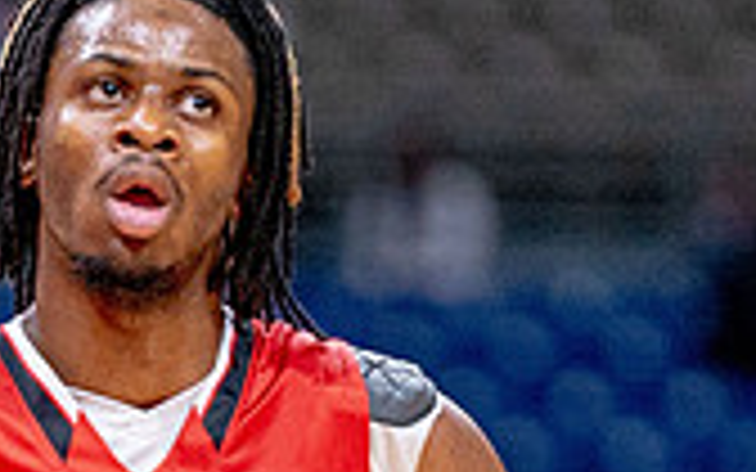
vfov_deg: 1.5
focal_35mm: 872
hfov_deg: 2.4
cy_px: 809
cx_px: 61
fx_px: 17966
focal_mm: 200
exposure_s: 1/1000
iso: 2500
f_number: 2.8
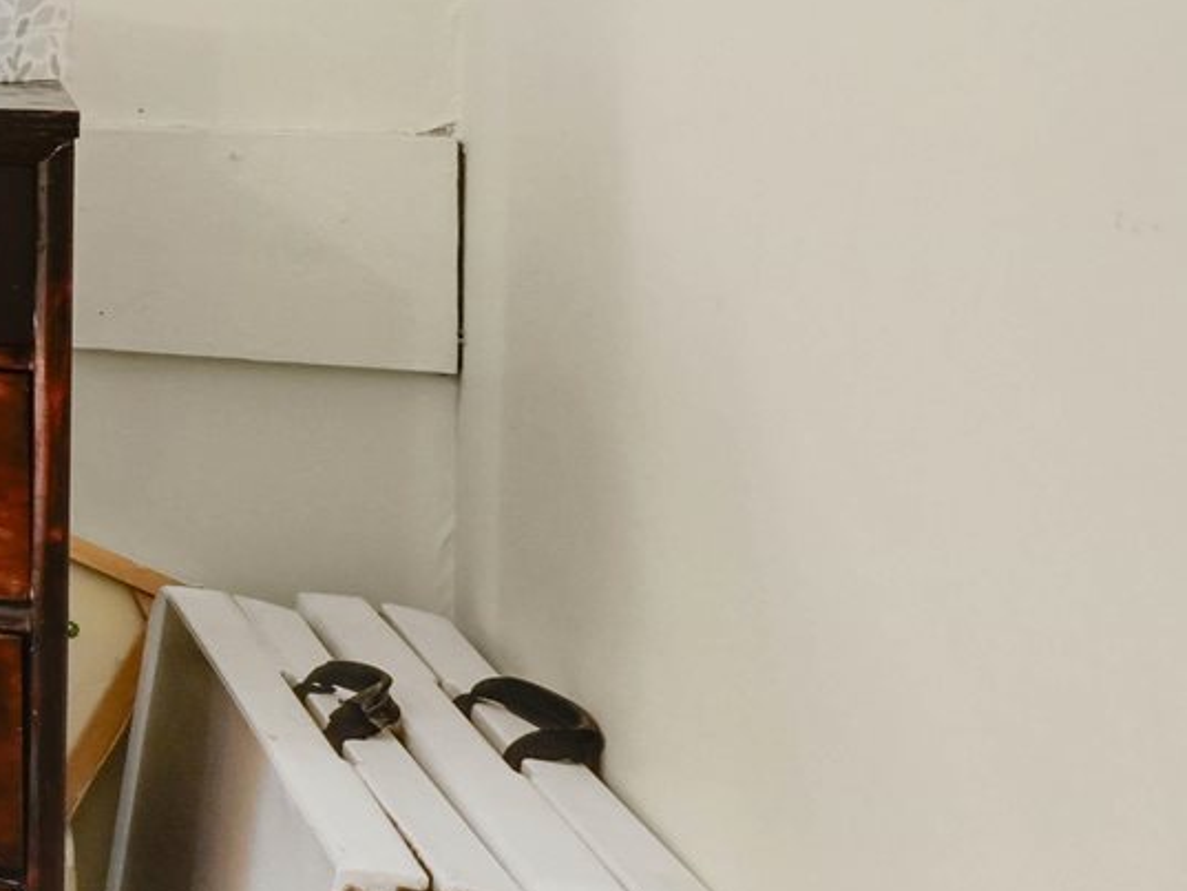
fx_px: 2641
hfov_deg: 12.3
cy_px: -86
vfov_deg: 18.4
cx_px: -2184
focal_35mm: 77
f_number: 14
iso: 1000
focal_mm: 14
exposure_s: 1/25
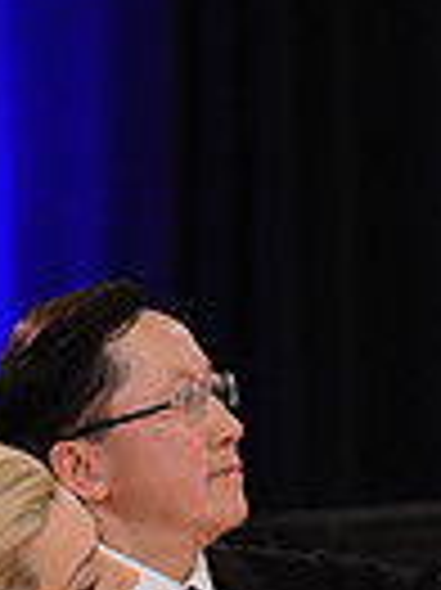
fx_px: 8116
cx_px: 43
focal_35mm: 477
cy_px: 1171
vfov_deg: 4.1
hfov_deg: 3.1
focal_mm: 112
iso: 2500
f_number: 2.8
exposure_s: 1/250
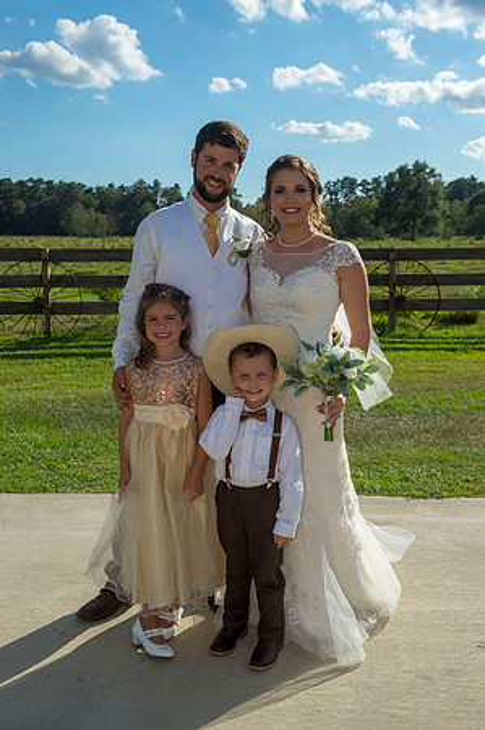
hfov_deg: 35.0
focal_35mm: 38
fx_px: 770
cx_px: 242
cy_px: 365
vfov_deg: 50.7
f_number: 6.3
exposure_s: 1/1250
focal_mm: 38
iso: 200
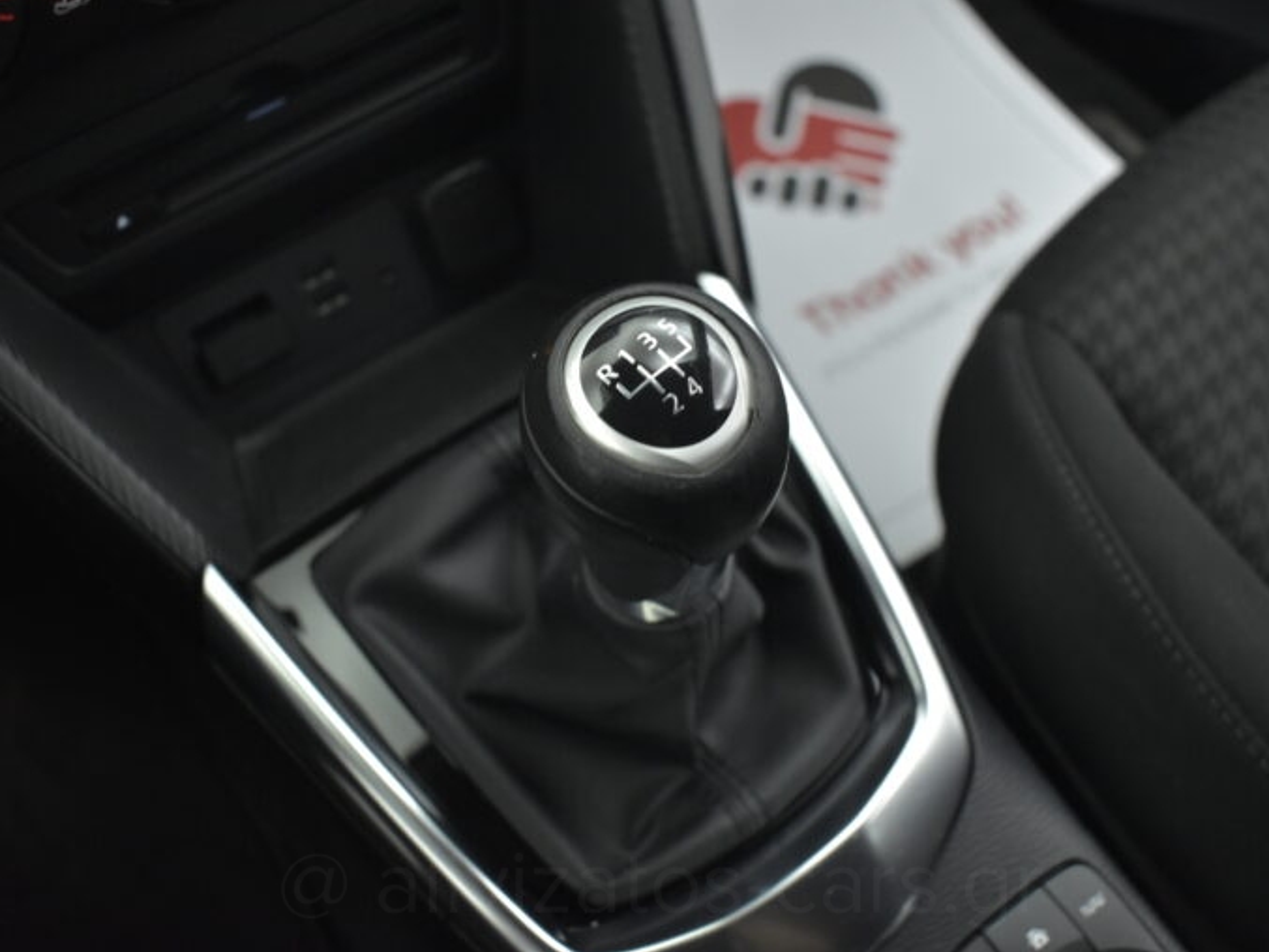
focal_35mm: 36
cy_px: 475
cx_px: 660
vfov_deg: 39.7
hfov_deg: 51.3
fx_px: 1320
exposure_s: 1/80
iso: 1600
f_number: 3.8
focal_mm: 22
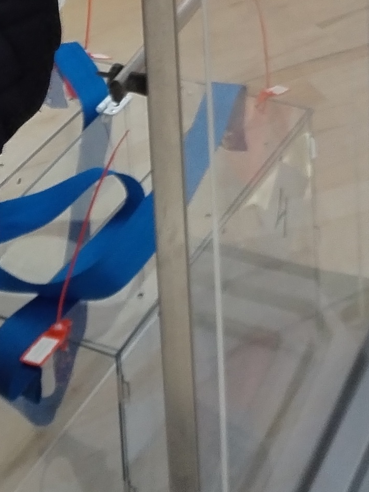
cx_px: 261
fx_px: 1791
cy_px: -465
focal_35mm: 126
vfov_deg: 13.6
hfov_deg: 11.7
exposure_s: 1/33.3
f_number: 1.8
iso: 245
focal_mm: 4.75
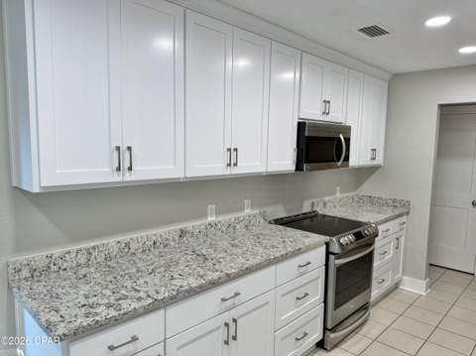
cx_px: 238
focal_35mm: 24
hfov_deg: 71.7
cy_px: 178
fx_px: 330
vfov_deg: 56.7
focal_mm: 6.76
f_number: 1.78
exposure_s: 1/120
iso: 100
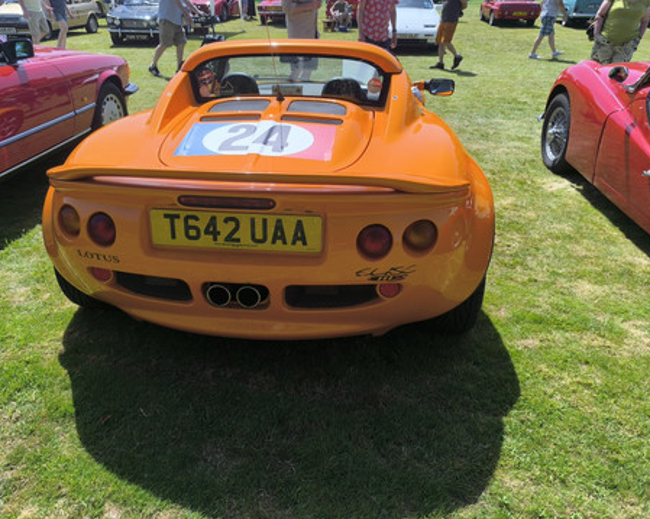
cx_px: 303
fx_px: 481
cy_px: 268
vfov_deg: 56.8
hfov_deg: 68.0
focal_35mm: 25
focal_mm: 6.14
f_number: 1.65
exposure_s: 1/1304
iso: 50
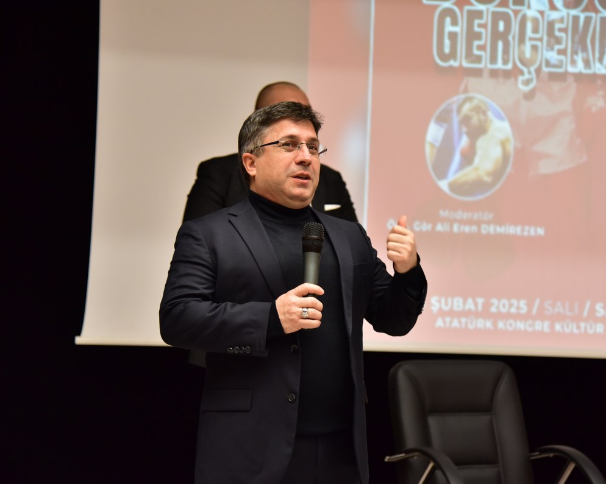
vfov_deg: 18.1
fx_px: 1524
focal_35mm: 85
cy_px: 241
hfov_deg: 22.5
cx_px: 316
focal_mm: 75
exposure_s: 1/60
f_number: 4
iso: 2500
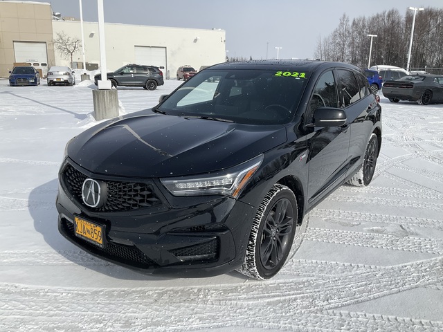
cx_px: 222
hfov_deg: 61.7
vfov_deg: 48.2
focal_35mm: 29
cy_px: 166
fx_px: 371
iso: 25
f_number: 1.8
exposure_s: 1/3534
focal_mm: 3
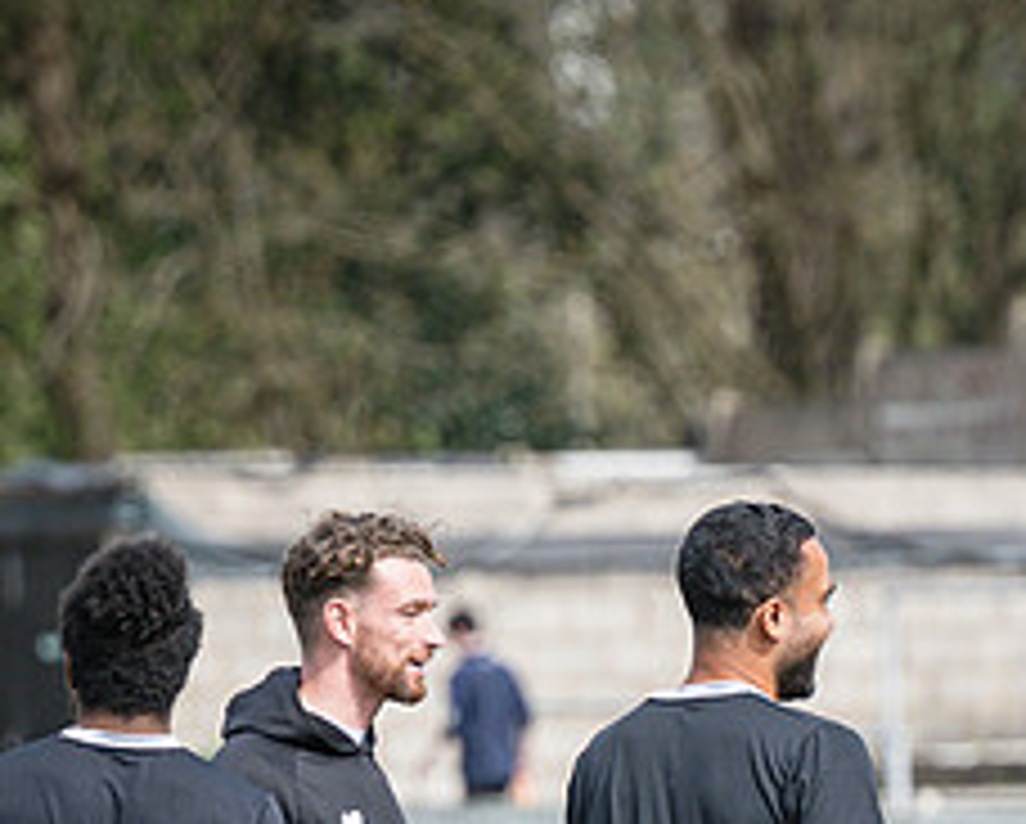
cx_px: 1190
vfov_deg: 2.4
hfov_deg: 3.0
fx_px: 19854
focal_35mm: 653
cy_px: 939
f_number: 3.2
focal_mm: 150
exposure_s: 1/2500
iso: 200
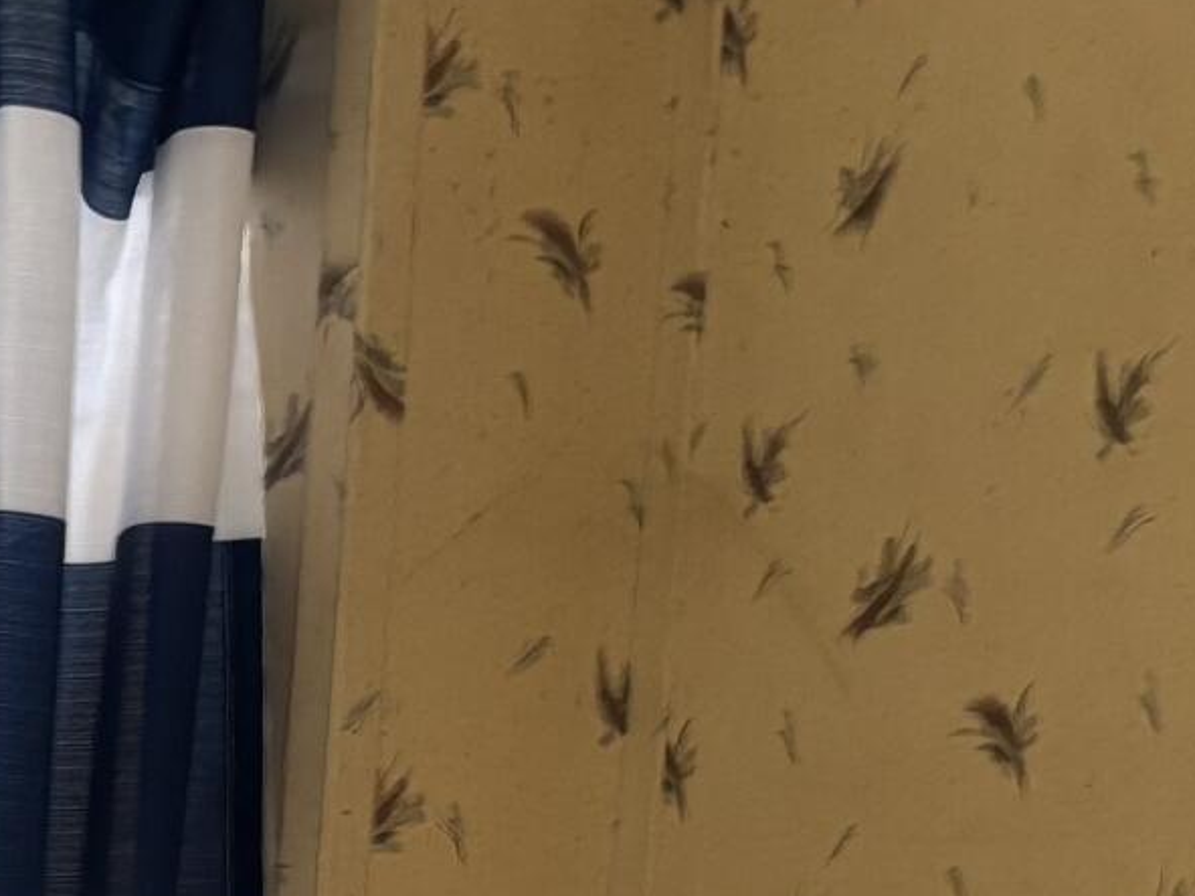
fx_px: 4556
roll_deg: -2.6
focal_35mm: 132
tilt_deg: -9.2
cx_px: -453
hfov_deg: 14.2
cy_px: 1895
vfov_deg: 10.2
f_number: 1.6
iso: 160
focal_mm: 5.96
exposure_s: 1/60
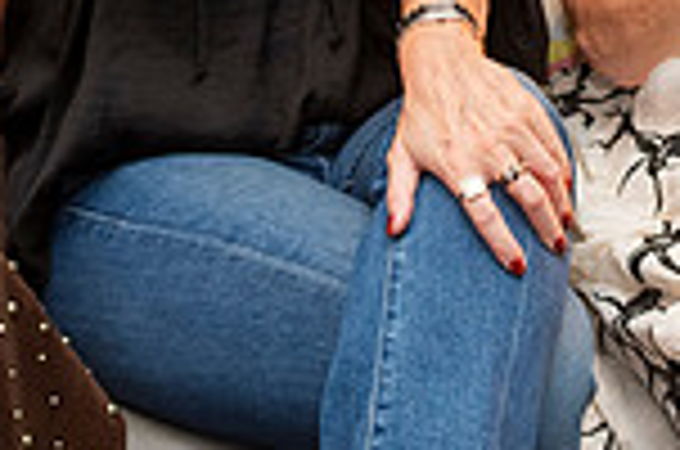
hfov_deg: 8.9
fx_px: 4335
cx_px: 789
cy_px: -315
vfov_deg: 5.9
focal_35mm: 230
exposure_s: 1/125
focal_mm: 58
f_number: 4
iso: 1000
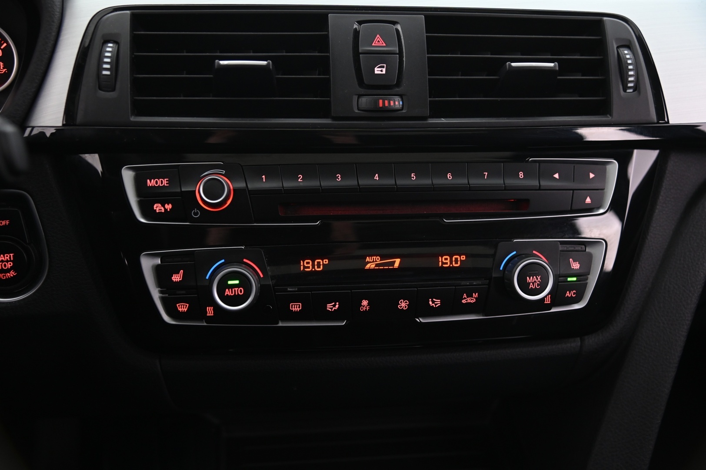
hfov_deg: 50.7
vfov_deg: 35.0
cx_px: 353
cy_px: 235
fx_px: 745
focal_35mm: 38
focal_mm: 38
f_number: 4
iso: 2000
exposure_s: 1/15
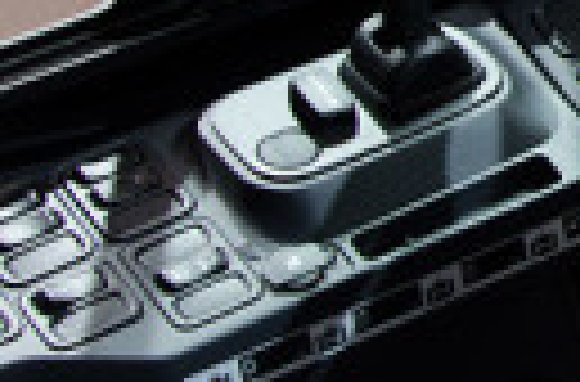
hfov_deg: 12.8
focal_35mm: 150
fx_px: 2414
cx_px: 951
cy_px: -38
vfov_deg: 9.0
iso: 800
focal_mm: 21
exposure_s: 1/40
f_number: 8
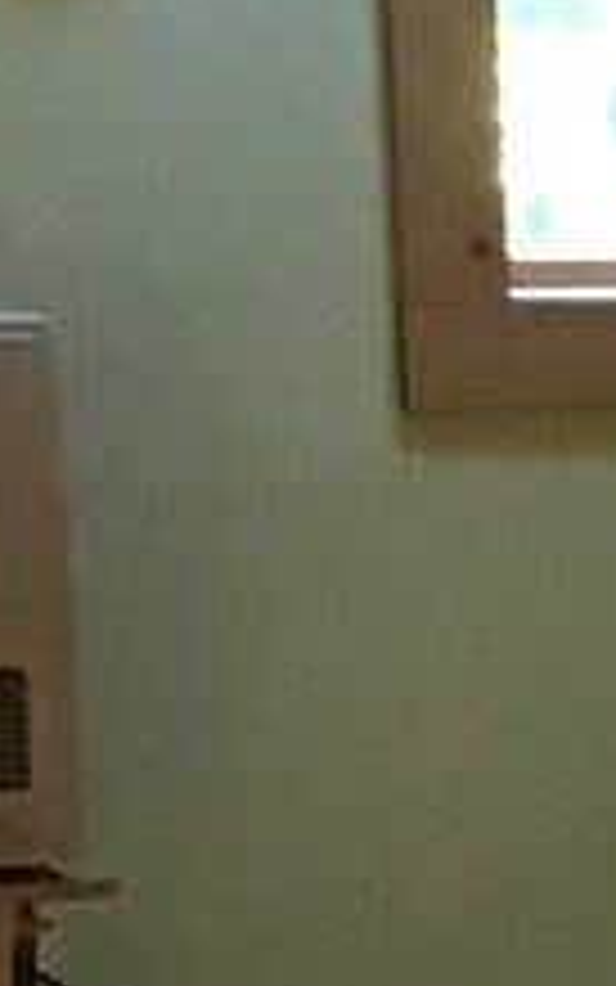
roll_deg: -0.4
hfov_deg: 5.1
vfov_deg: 9.1
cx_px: 2477
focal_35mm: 230
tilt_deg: -9.1
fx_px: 6174
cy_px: 986
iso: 160
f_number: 2.4
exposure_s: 1/30
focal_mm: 3.3
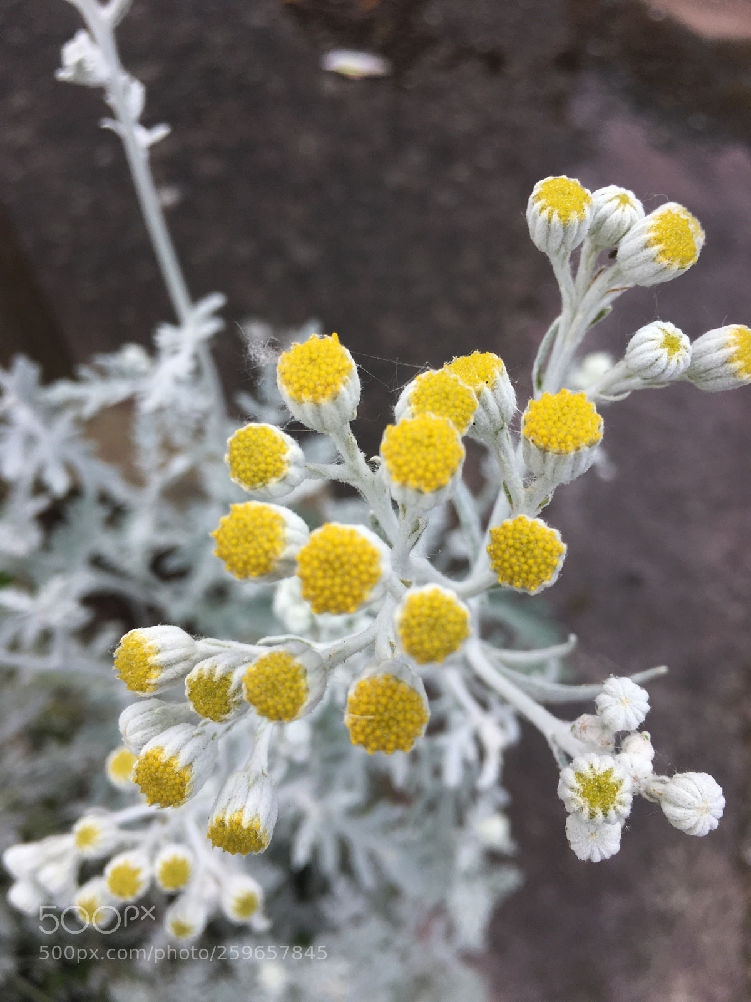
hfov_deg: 48.2
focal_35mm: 29
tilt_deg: -57.0
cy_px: 501
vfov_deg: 61.7
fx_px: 839
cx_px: 376
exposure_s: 1/793
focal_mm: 4.15
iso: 25
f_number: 2.2
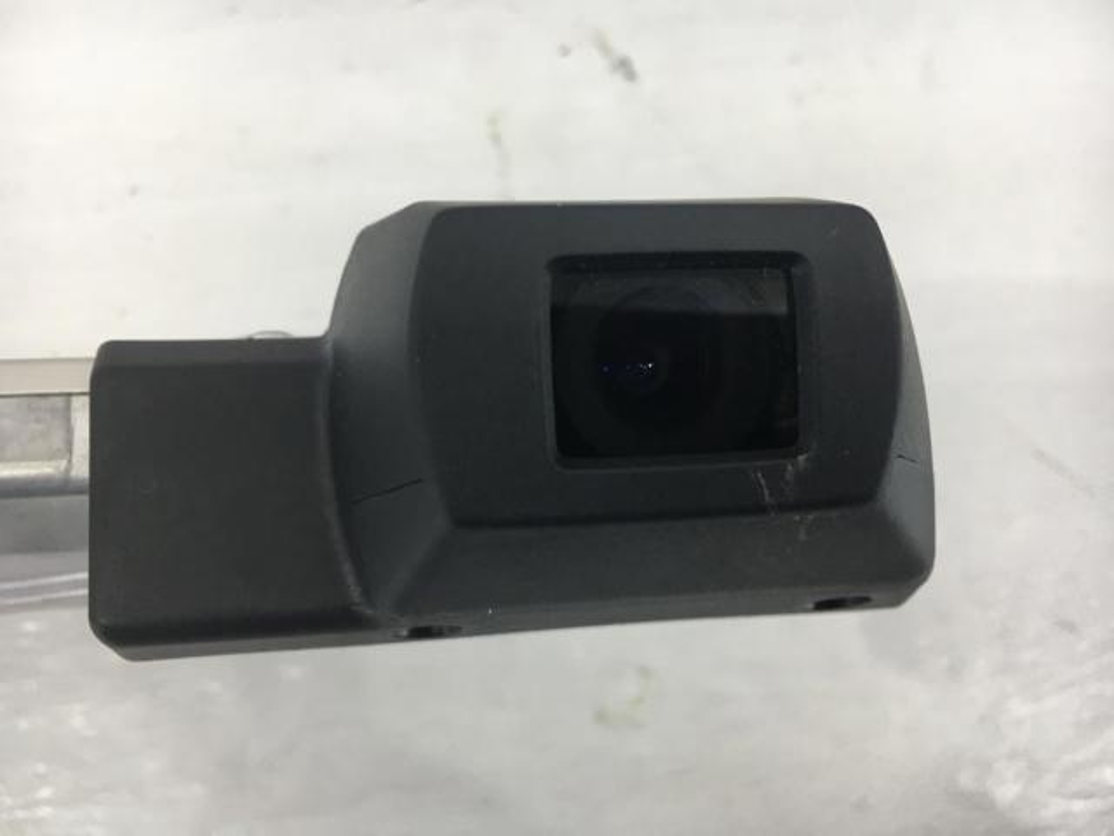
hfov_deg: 61.7
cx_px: 557
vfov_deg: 48.2
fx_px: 933
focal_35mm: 29
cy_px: 418
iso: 25
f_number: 2.2
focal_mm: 4.15
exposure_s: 1/33
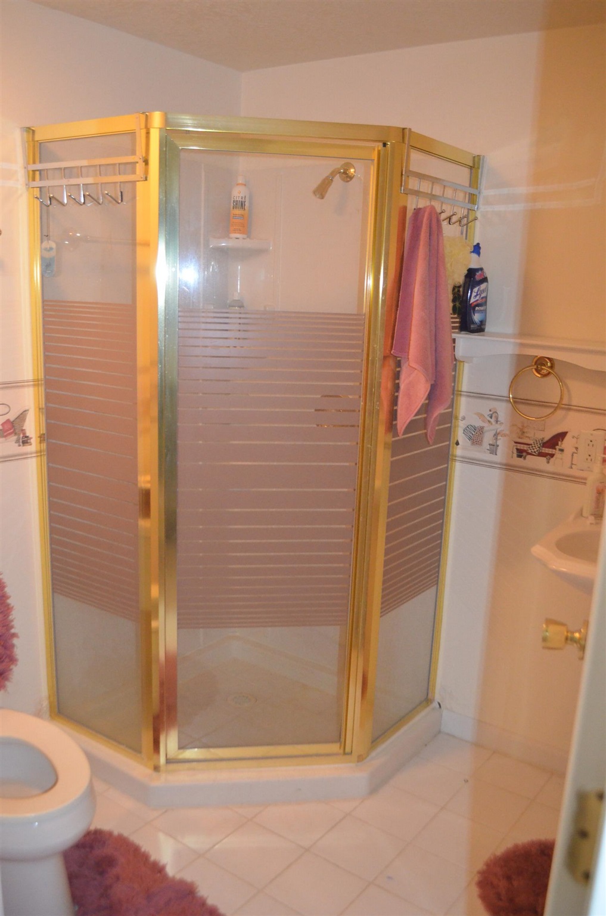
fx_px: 837
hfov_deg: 39.8
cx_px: 303
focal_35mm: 33
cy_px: 458
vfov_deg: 57.3
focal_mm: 22
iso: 2800
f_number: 3.8
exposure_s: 1/60
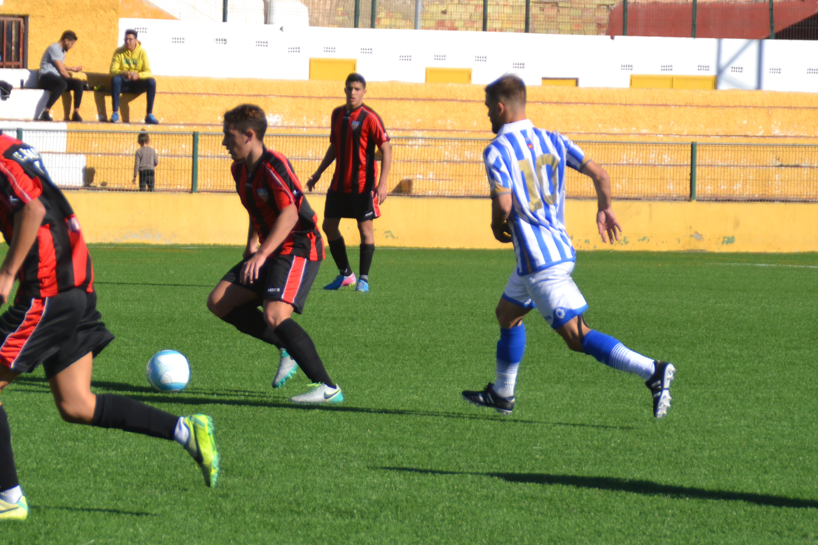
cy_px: 263
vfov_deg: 5.7
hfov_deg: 8.6
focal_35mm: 240
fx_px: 5453
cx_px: 240
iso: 400
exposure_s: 1/2000
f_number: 6.3
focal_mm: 100
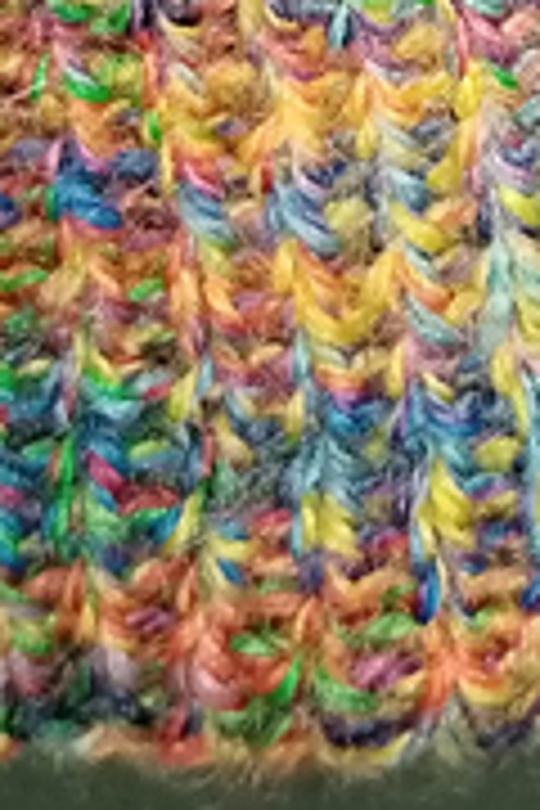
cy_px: -135
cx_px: 612
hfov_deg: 13.9
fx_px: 2160
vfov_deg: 20.1
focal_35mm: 96
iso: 371
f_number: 1.8
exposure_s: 1/25
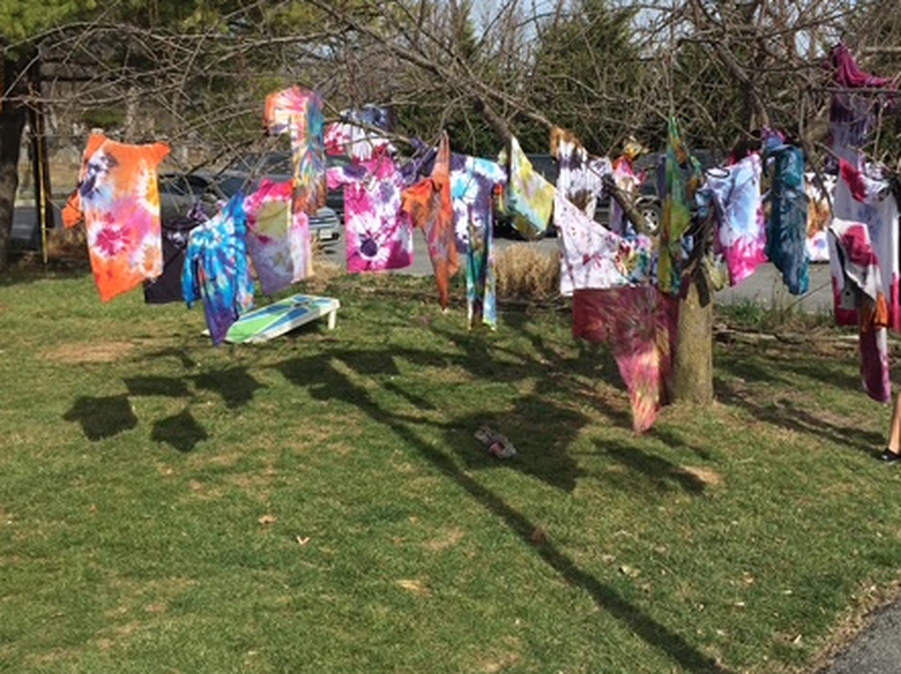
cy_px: 244
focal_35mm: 42
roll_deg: -0.9
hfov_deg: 44.7
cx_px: 508
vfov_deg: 34.1
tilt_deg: -4.3
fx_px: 1093
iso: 32
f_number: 2.2
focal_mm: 4.15
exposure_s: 1/2475
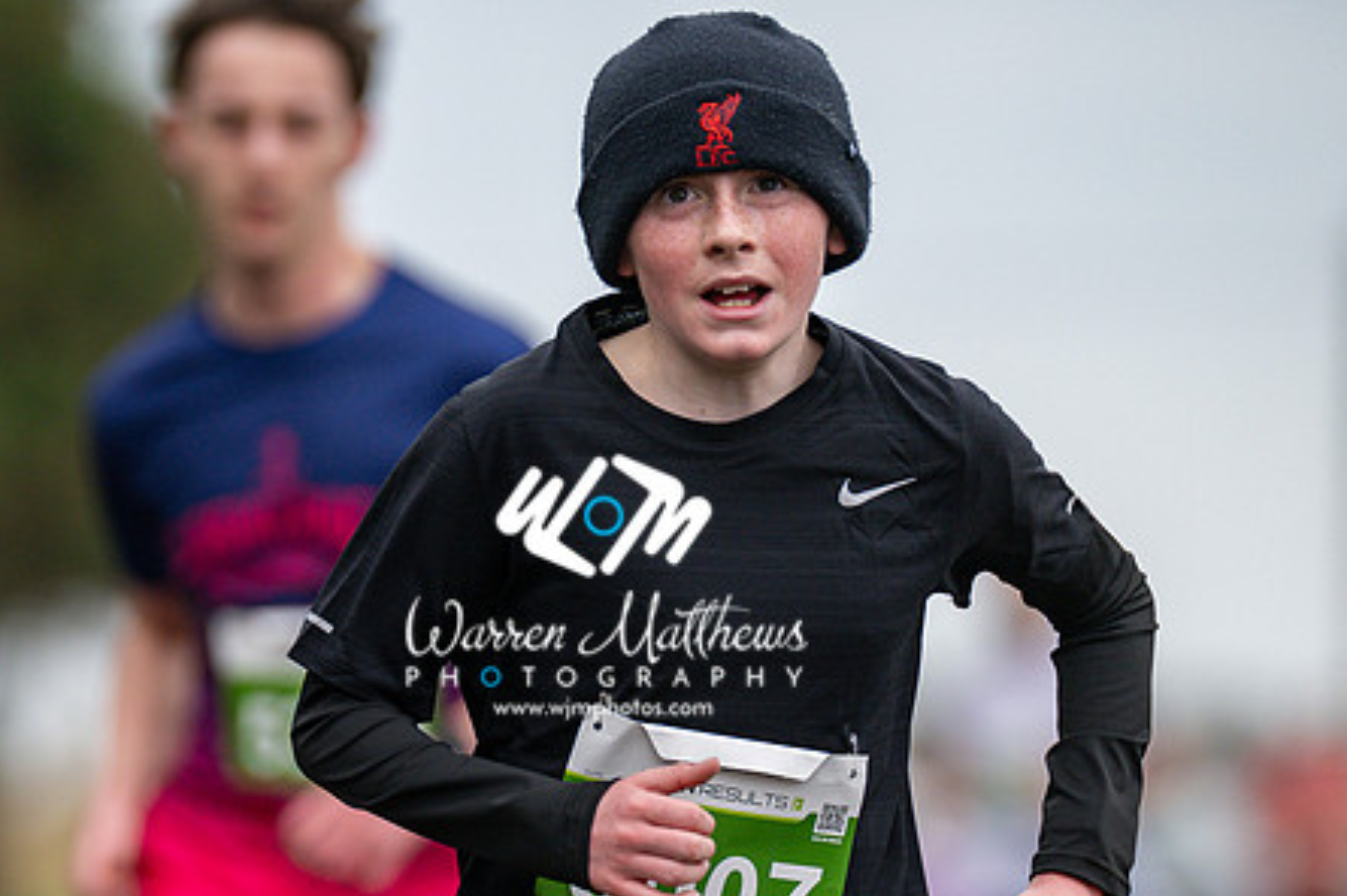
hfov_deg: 3.5
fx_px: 21909
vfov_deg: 2.3
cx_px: 602
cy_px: 581
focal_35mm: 586
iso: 320
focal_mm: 300
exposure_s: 1/1600
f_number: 2.8
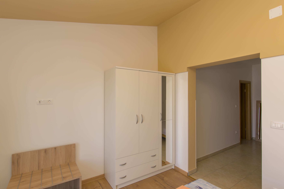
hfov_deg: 90.0
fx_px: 142
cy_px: 94
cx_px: 142
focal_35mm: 18
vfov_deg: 67.4
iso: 200
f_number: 5.6
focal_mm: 12
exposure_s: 1/125
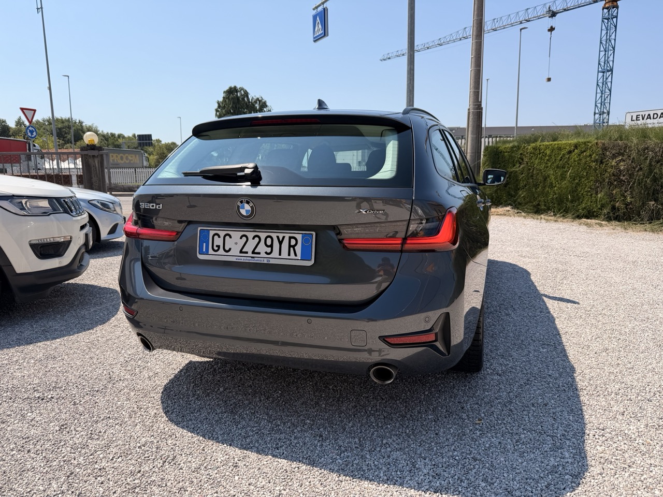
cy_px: 248
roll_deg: +0.7
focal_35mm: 24
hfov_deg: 71.6
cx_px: 332
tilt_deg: -10.1
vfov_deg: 56.8
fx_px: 460
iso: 80
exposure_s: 1/4405
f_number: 1.78
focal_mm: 6.76
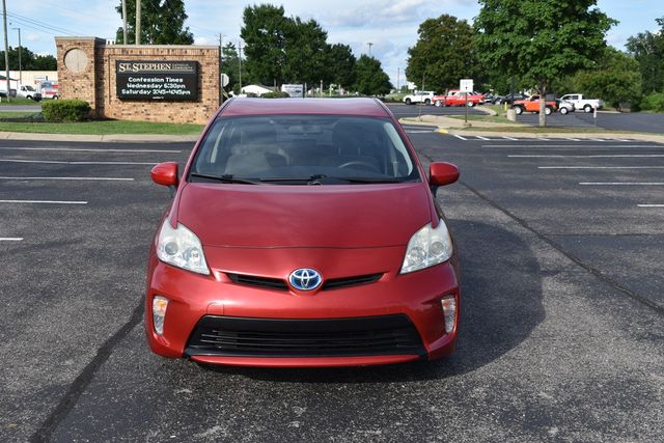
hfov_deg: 42.3
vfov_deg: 29.0
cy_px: 222
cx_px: 332
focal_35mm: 46
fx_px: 858
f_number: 8
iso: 140
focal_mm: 31
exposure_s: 1/250
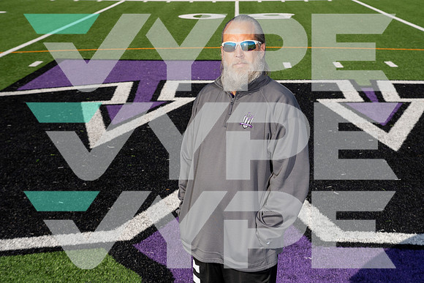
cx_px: 212
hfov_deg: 30.1
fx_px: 789
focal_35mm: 67
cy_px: 142
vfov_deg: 20.3
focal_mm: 67
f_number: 8
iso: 100
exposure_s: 1/250
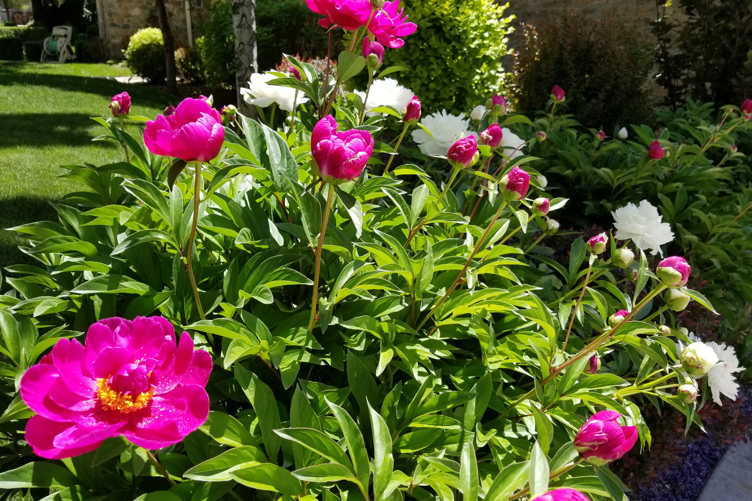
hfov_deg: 65.5
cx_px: 372
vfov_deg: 46.4
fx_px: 585
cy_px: 246
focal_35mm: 28
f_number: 1.7
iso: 50
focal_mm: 4.25
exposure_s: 1/990
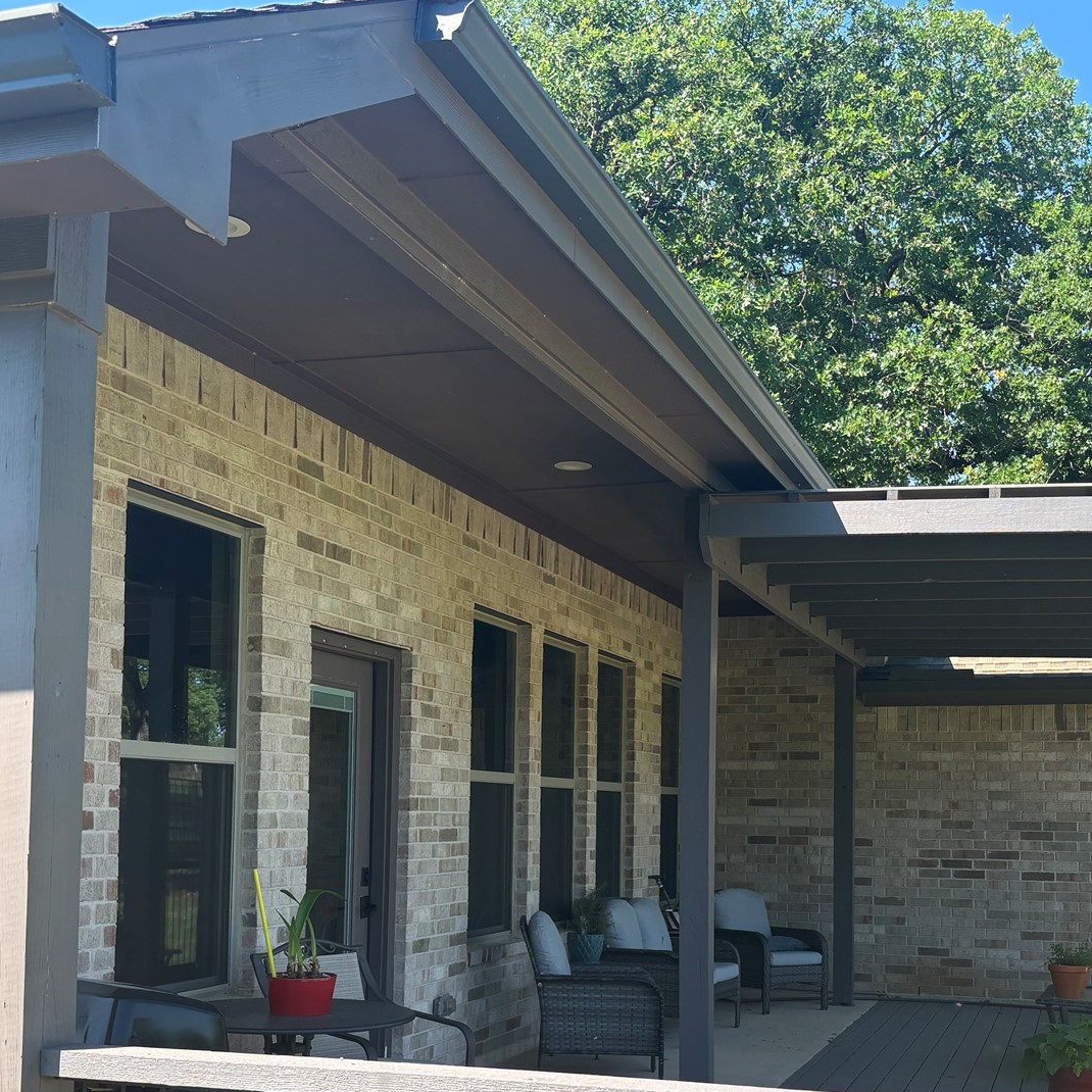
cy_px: 752
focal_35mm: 44
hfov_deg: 38.3
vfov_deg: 37.8
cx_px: 575
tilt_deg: +3.5
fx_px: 1570
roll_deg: -1.3
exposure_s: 1/732
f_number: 1.6
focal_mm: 5.96
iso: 50
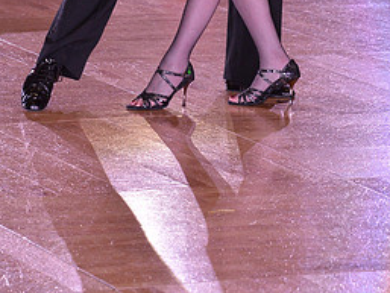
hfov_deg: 6.8
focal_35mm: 292
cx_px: 265
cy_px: -138
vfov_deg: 5.1
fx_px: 3291
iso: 2000
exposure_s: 1/250
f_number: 7.1
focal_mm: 135
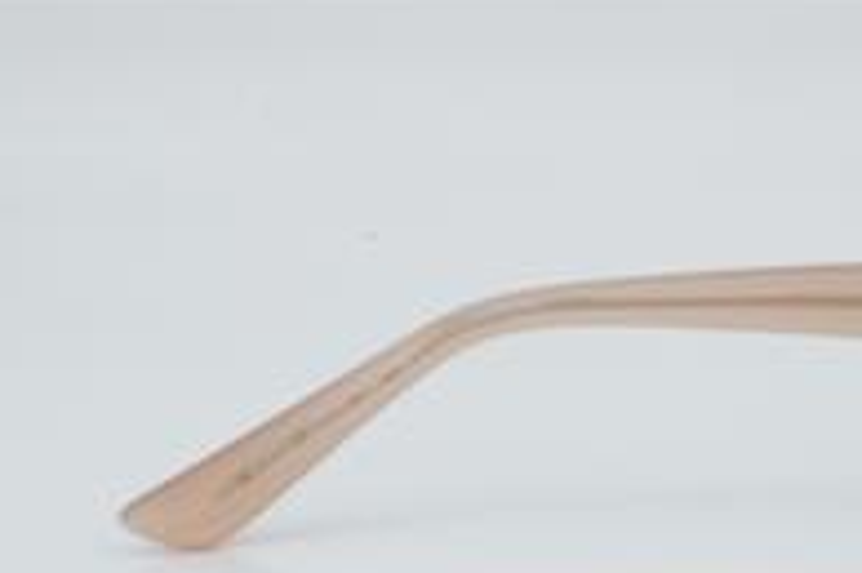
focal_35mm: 155
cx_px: 698
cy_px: 569
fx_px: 3708
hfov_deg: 13.2
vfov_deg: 8.8
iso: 100
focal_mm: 50
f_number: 32
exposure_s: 1/3
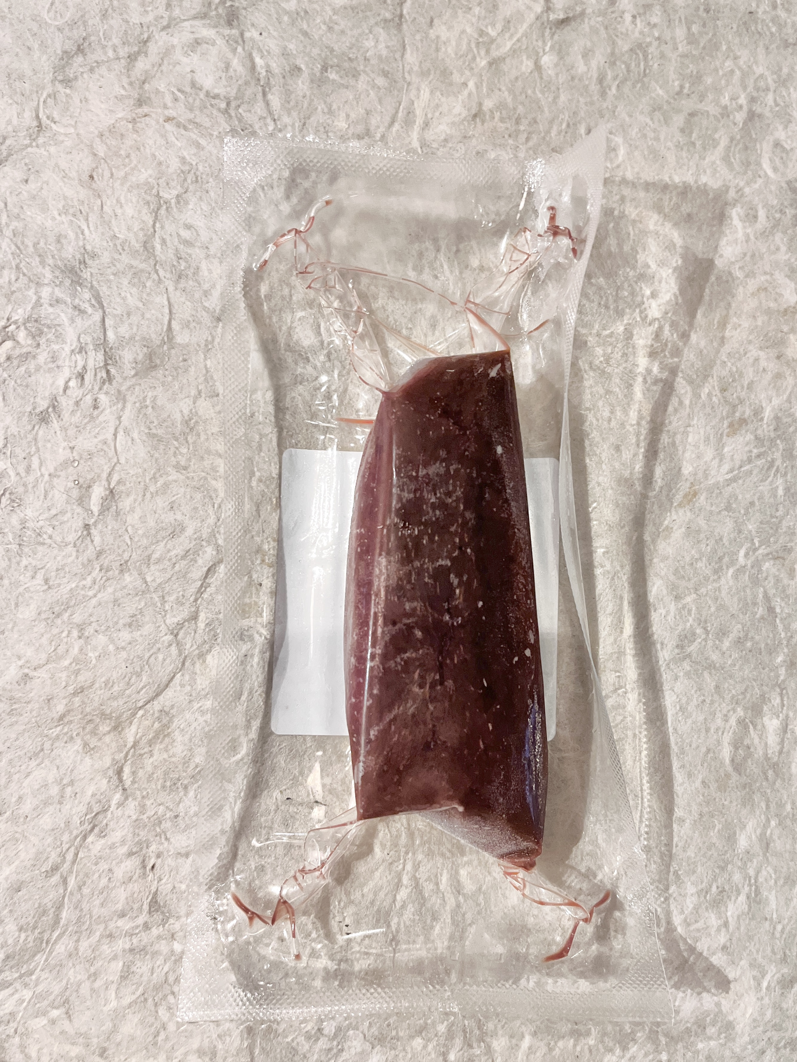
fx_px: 798
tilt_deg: -85.1
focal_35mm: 26
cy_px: 531
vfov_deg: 67.3
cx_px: 398
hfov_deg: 53.1
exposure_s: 1/50
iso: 320
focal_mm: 5.1
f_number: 1.6
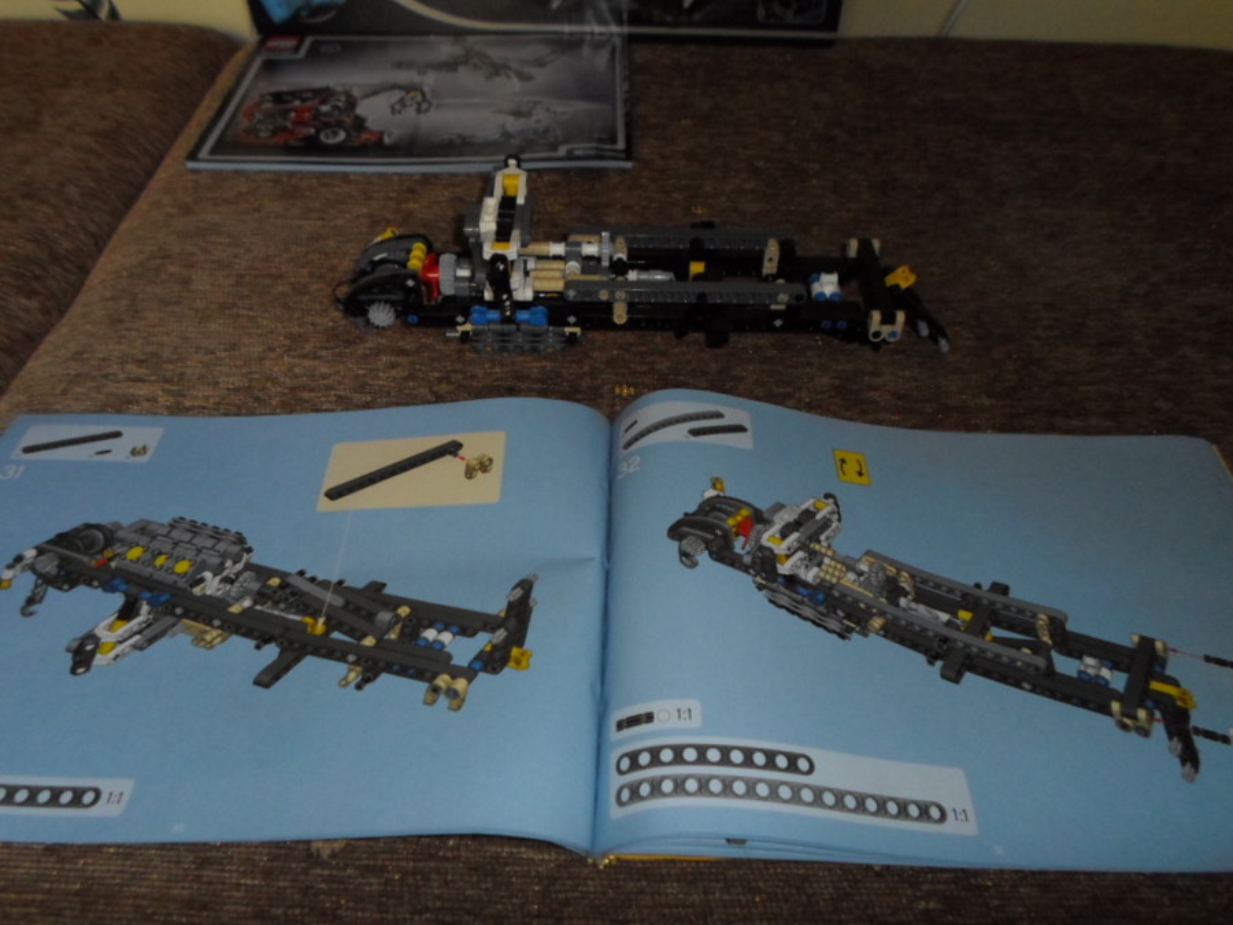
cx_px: 616
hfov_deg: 69.4
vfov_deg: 54.9
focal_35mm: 25
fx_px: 890
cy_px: 462
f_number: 2.5
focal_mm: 4.5
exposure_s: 1/15
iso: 400
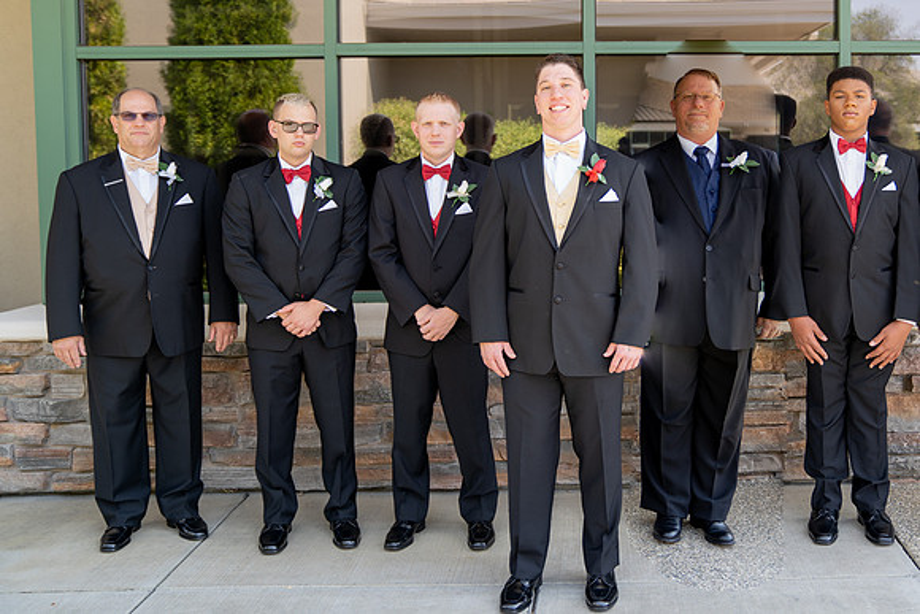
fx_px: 1000
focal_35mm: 39
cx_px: 620
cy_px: 220
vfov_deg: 33.9
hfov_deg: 48.5
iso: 100
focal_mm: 29
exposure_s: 1/200
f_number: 2.8
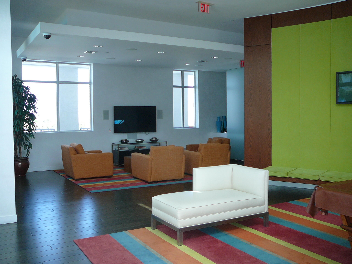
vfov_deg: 40.7
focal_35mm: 35
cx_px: 176
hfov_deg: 52.6
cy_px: 132
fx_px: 356
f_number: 2.8
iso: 80
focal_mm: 5.2
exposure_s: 1/80
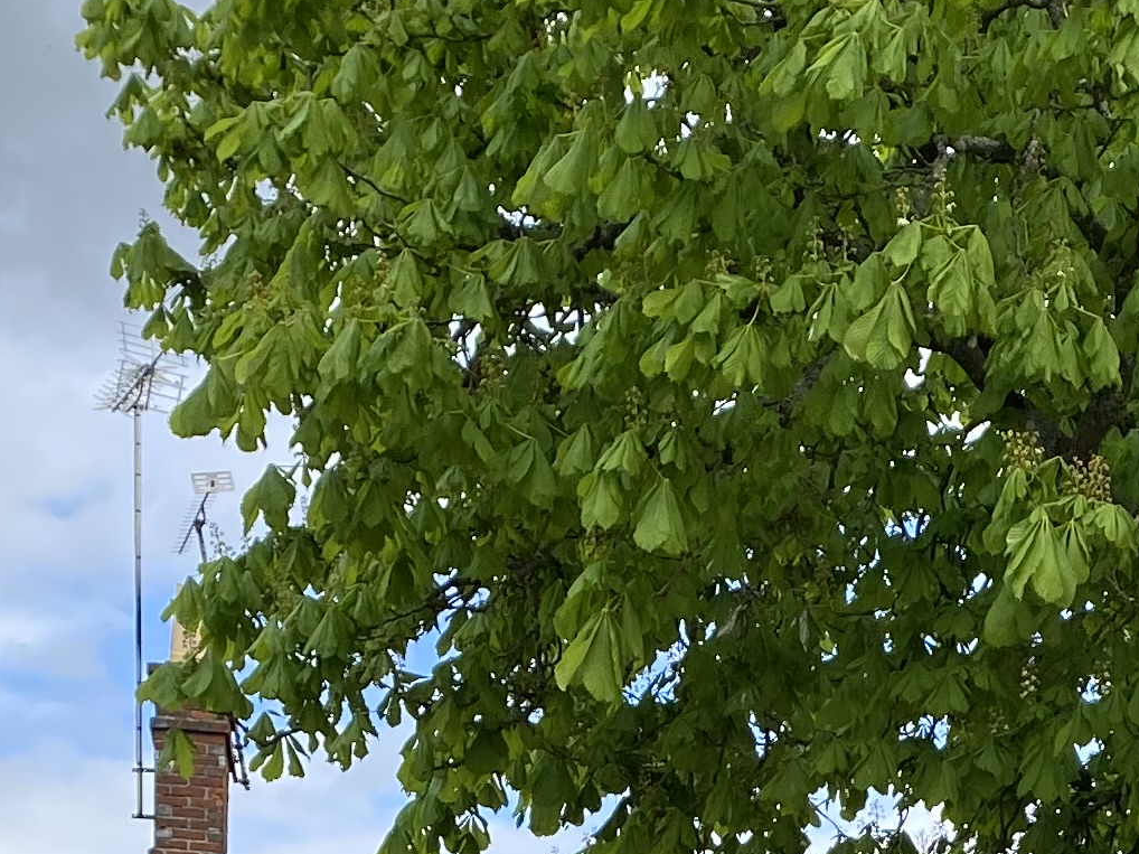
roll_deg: +1.1
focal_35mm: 103
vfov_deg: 12.9
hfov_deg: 18.4
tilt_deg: +1.2
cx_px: 1215
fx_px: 3388
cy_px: 1578
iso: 32
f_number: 1.8
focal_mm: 4.25
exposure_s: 1/1063
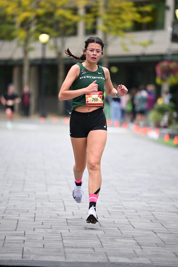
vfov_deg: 10.5
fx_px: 1445
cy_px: 134
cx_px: 89
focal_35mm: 195
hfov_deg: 7.0
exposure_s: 1/2000
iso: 1250
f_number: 2.8
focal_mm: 195
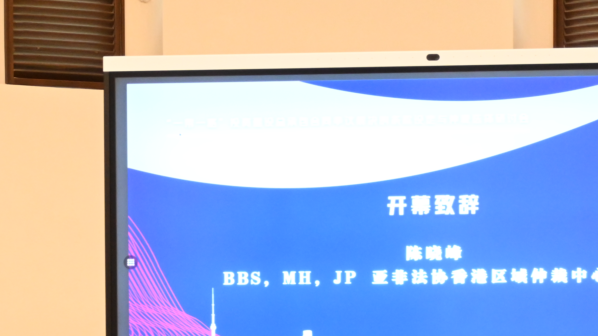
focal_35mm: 118
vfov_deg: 10.2
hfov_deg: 18.1
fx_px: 1871
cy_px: 366
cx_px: 170
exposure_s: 1/60
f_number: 5
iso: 3600
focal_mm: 34
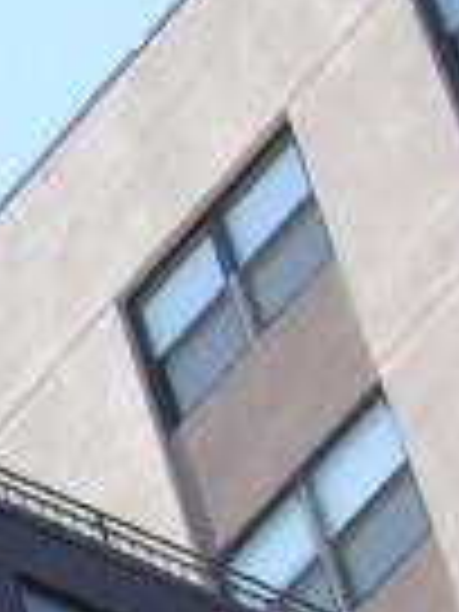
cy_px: 405
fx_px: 7408
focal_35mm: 419
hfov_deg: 3.5
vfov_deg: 4.7
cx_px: -796
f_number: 4.7
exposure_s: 1/152
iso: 50
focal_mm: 18.8
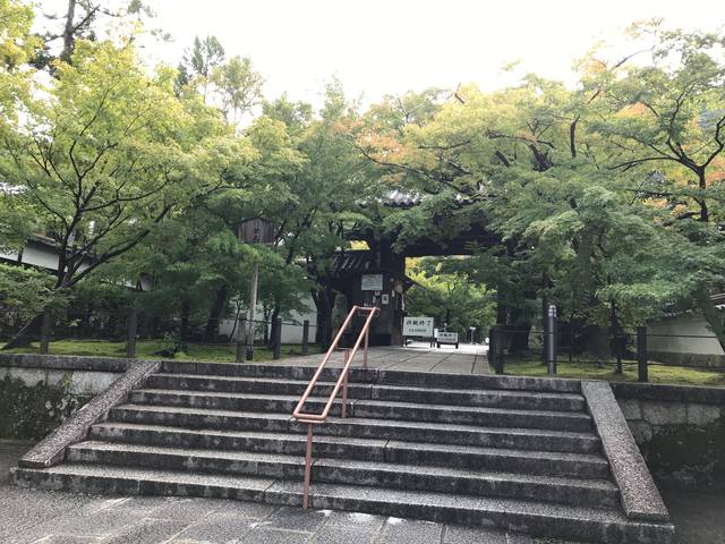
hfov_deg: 63.4
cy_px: 272
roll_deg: -1.4
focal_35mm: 28
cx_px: 362
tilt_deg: +9.5
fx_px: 586
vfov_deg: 49.7
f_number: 1.8
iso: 20
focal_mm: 3.99
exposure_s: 1/120
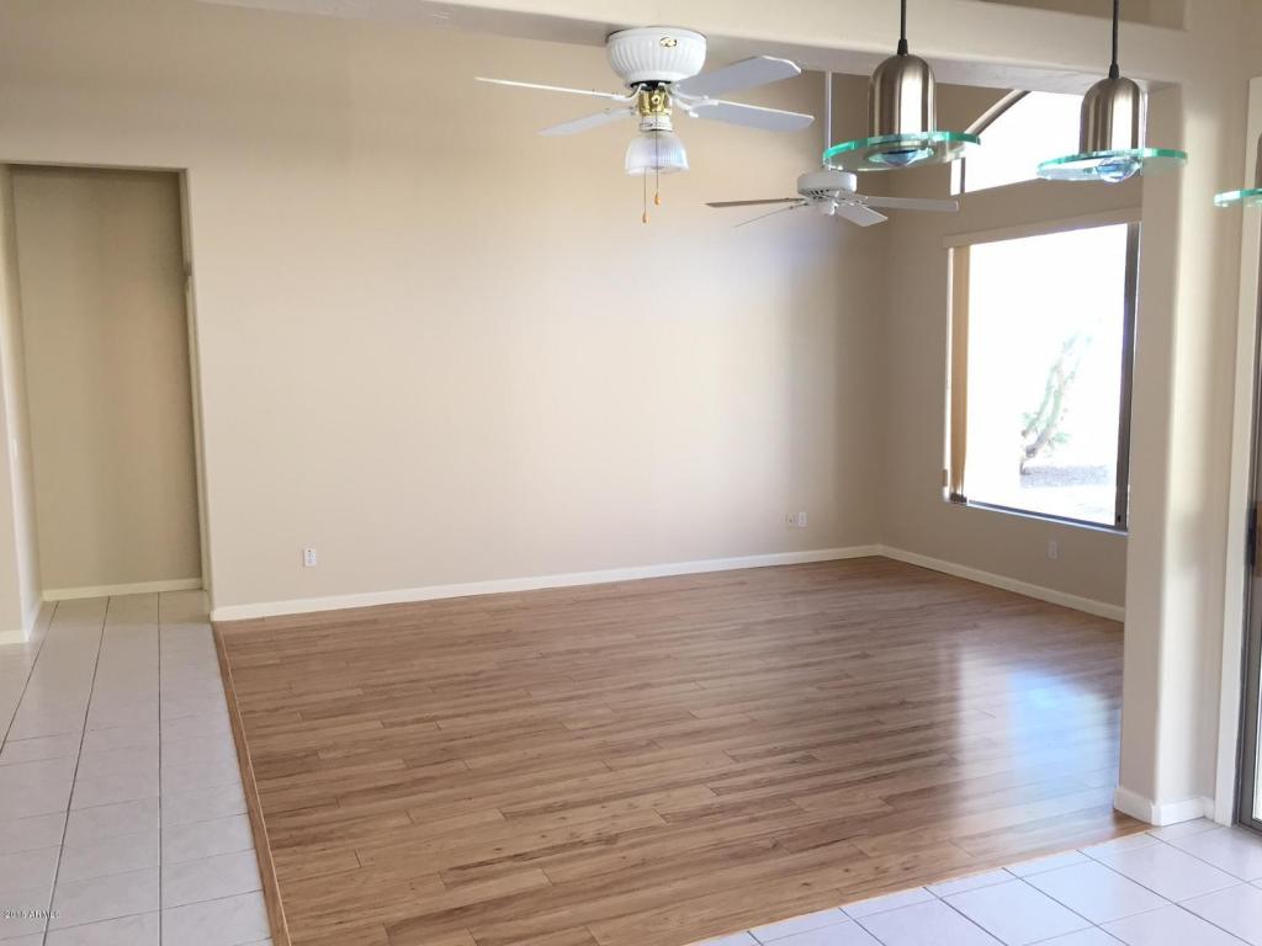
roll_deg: +0.3
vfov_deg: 48.2
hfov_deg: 61.7
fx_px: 1057
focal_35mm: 29
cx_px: 631
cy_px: 473
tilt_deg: -6.1
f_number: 2.2
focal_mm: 4.15
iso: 32
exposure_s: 1/40
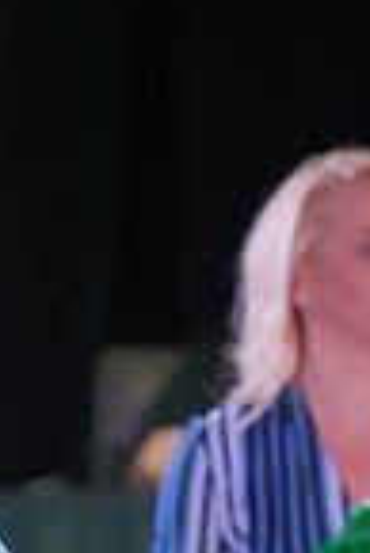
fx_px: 10288
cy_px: 900
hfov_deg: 2.1
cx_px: -158
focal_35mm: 669
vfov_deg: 3.1
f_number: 3.5
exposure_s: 1/500
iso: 6400
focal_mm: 167
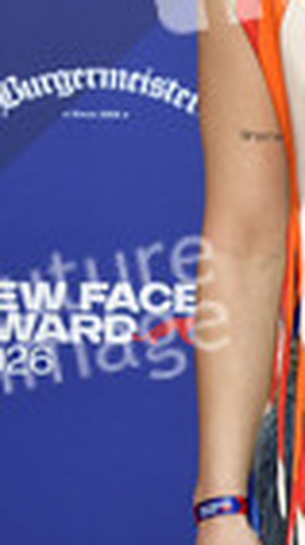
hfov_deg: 7.3
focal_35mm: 163
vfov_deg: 13.2
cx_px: 452
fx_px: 2351
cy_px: 135
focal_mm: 55
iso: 640
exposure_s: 1/200
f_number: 6.3
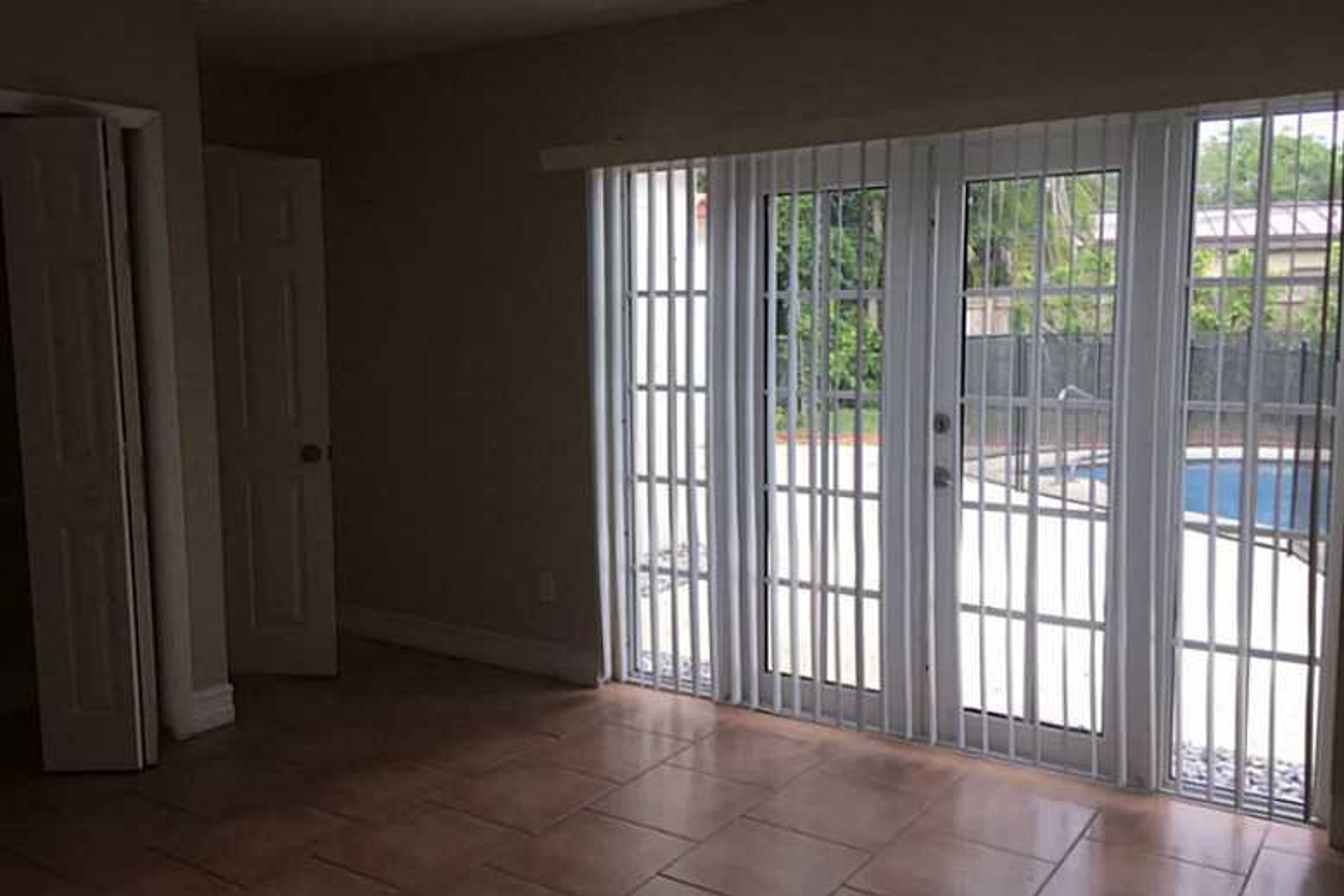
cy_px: 449
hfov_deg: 60.3
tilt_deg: -6.9
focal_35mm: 31
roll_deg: -0.1
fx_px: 1157
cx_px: 663
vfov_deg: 42.3
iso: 64
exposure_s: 1/120
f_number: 2.2
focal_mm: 4.15
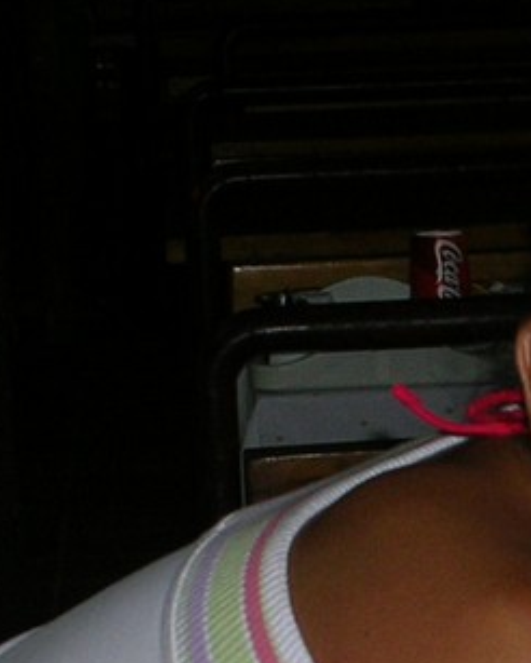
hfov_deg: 7.0
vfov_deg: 8.8
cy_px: 711
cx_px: 779
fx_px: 4278
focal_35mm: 218
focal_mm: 10.2
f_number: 3.6
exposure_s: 1/60.1
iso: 54
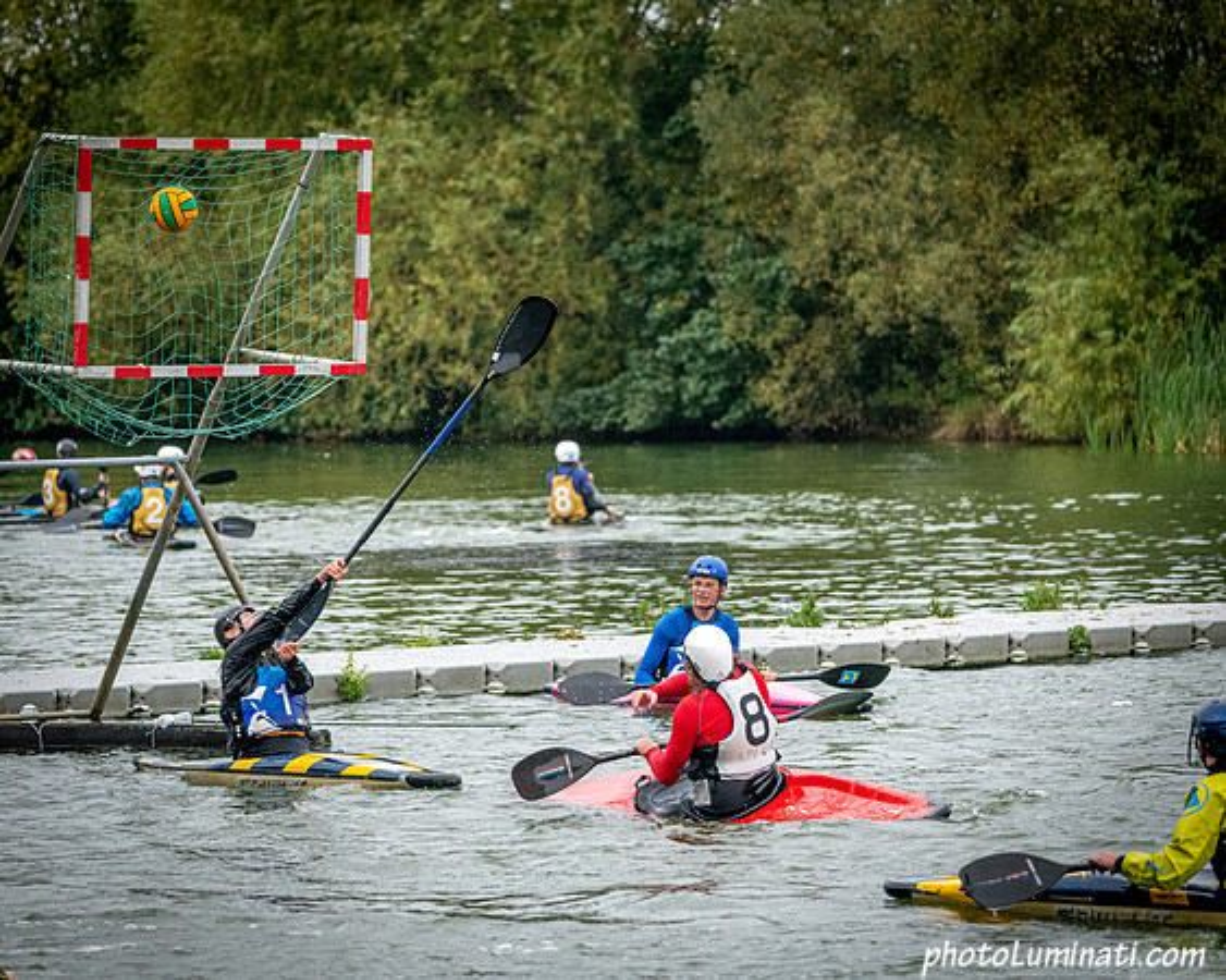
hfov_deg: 8.6
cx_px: 544
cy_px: 490
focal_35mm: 225
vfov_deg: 6.9
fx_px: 8170
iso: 3200
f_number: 5.6
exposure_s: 1/3200
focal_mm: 200
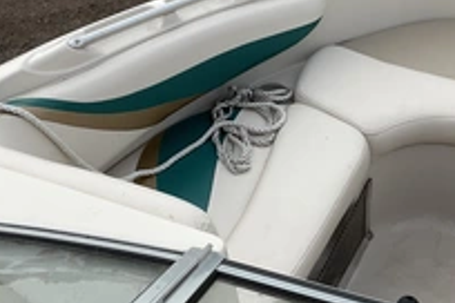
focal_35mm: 59
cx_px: 236
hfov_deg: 33.9
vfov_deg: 22.9
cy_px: 102
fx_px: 746
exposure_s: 1/1577
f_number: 1.8
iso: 25
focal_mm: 3
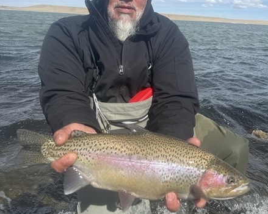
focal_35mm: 32
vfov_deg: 45.7
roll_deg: -4.4
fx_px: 254
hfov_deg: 55.7
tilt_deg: -15.5
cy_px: 92
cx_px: 137
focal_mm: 6.76
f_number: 1.78
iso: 80
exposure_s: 1/3759
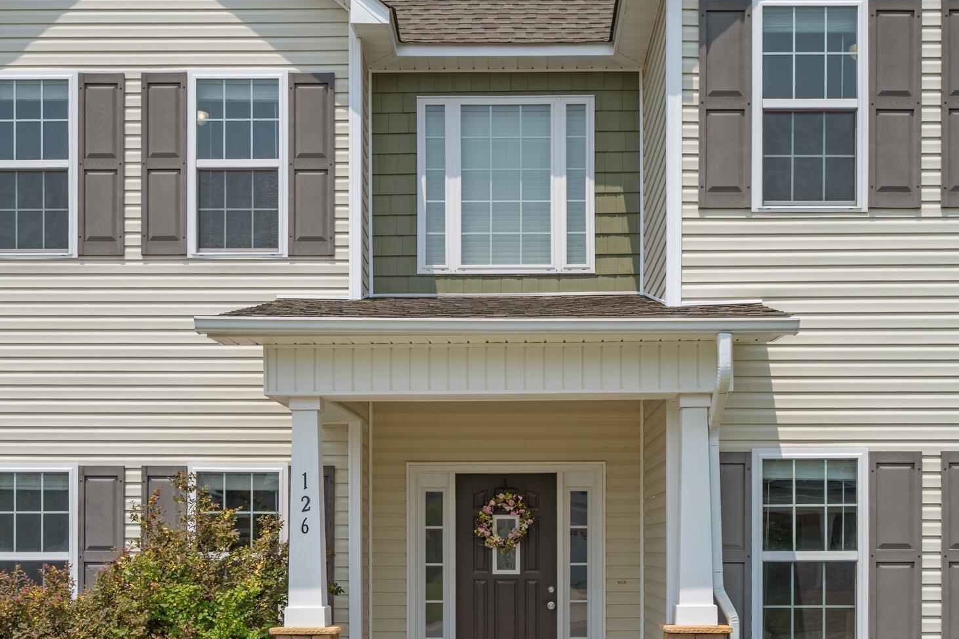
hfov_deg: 46.4
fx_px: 1119
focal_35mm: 42
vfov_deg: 31.6
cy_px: 439
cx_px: 503
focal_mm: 30
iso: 64
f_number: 7.1
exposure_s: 1/320
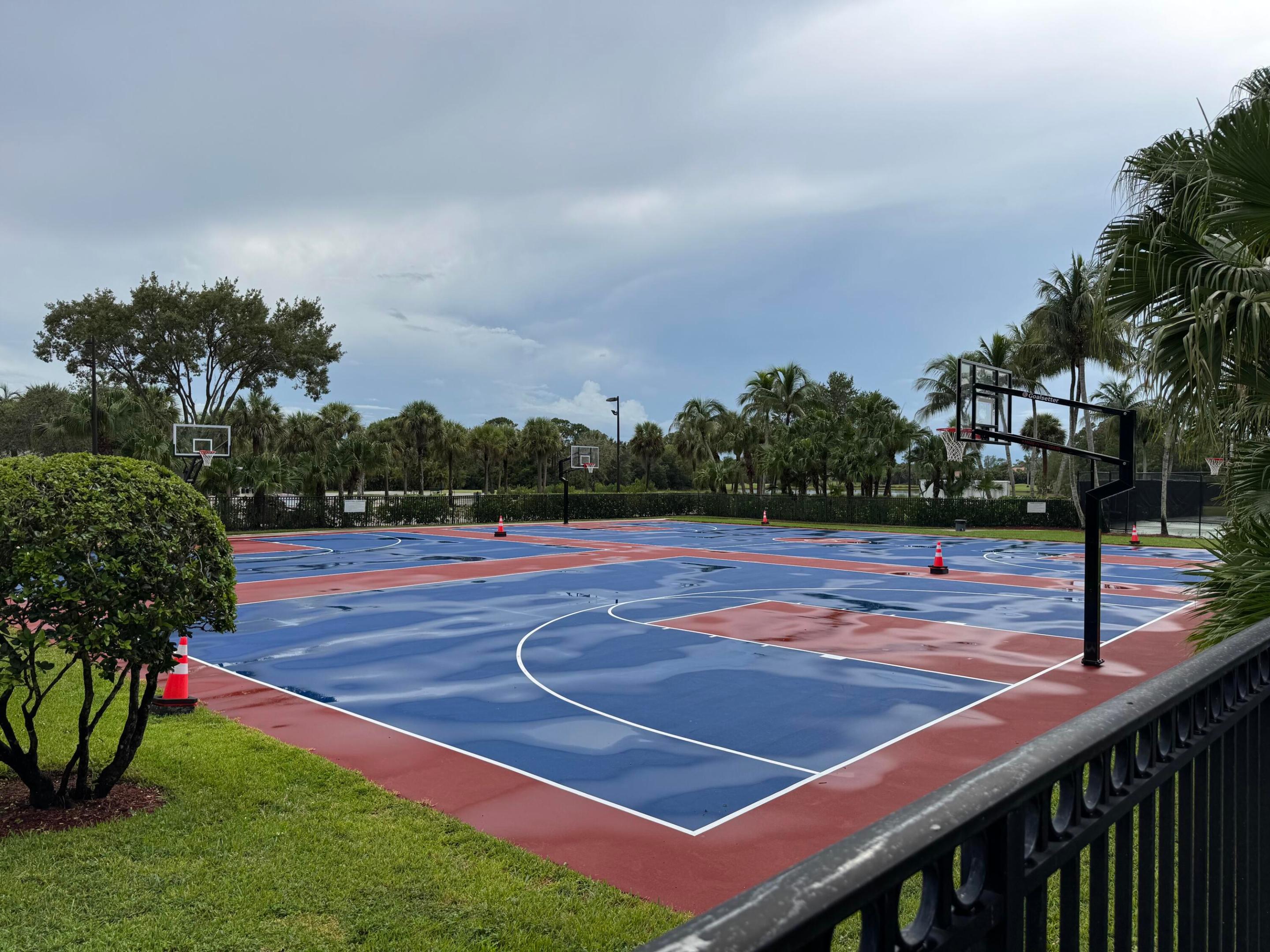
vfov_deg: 56.8
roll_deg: -0.5
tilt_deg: -0.5
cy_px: 476
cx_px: 635
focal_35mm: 24
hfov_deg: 71.6
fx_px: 881
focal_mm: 6.76
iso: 80
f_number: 1.78
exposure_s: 1/4049
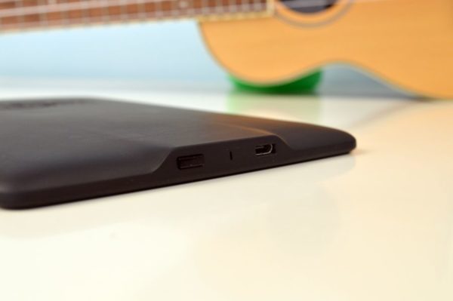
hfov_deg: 38.9
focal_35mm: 51
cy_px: 150
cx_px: 226
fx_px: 641
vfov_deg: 26.4
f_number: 10
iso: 800
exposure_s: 1/15
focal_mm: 34
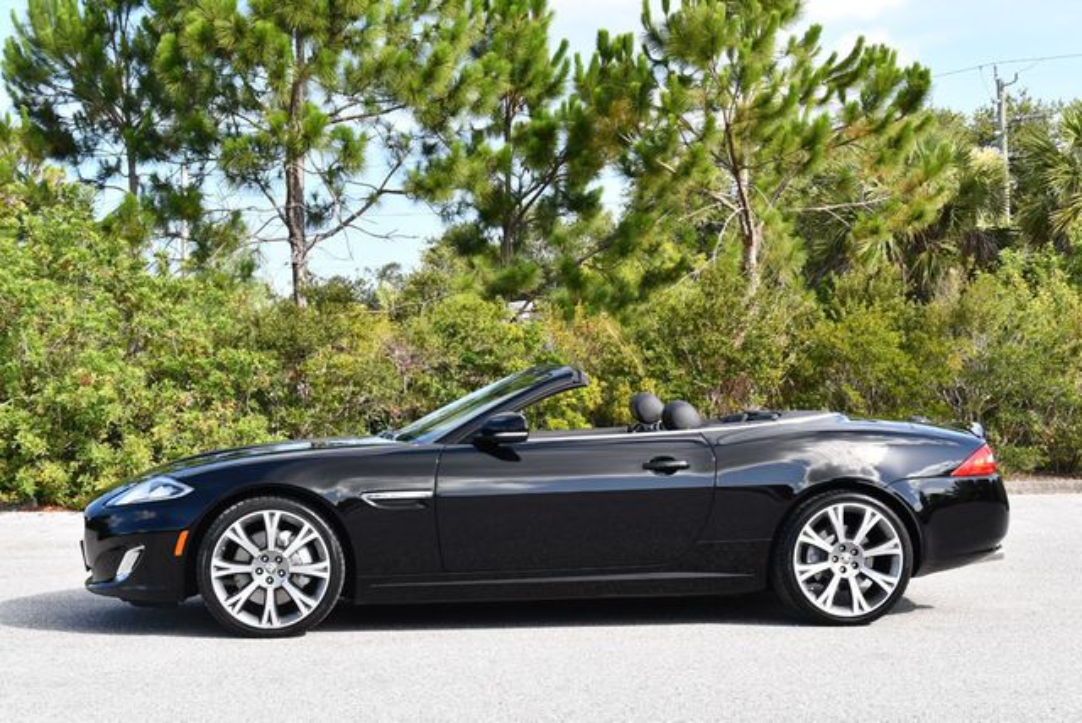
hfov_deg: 35.6
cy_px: 362
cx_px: 541
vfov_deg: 24.2
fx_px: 1685
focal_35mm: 56
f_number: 7.1
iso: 200
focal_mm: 28
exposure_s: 1/250
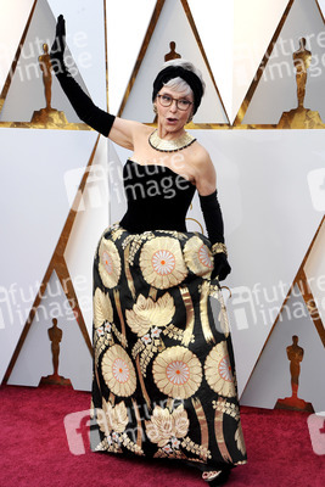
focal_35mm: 68
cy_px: 244
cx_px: 162
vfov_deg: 29.6
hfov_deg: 20.0
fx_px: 920
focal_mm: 68
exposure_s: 1/250
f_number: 7.1
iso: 1000
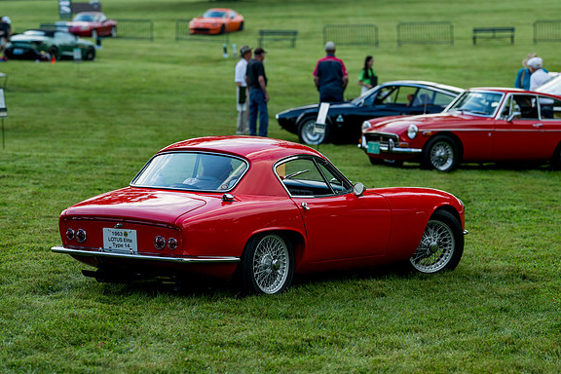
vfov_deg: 10.1
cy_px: 187
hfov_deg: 15.1
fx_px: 2119
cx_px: 280
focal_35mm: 136
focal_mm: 135
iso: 250
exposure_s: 1/400
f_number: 4
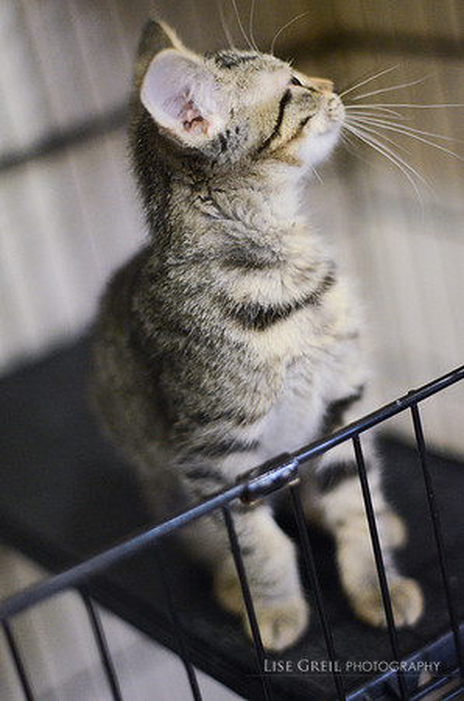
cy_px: 350
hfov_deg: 18.1
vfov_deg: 27.0
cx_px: 232
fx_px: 1457
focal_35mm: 75
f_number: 1.4
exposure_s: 1/250
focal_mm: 50
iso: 3200
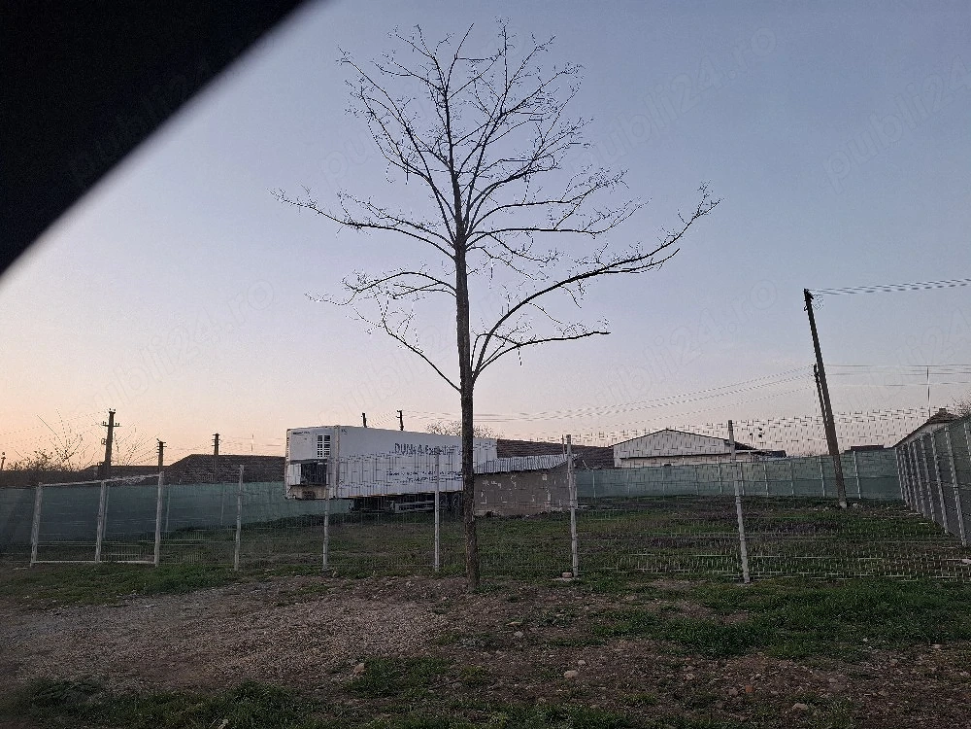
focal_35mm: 23
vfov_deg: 58.9
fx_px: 645
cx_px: 486
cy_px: 364
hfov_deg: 73.9
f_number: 1.8
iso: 64
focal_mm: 5.54
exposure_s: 1/120
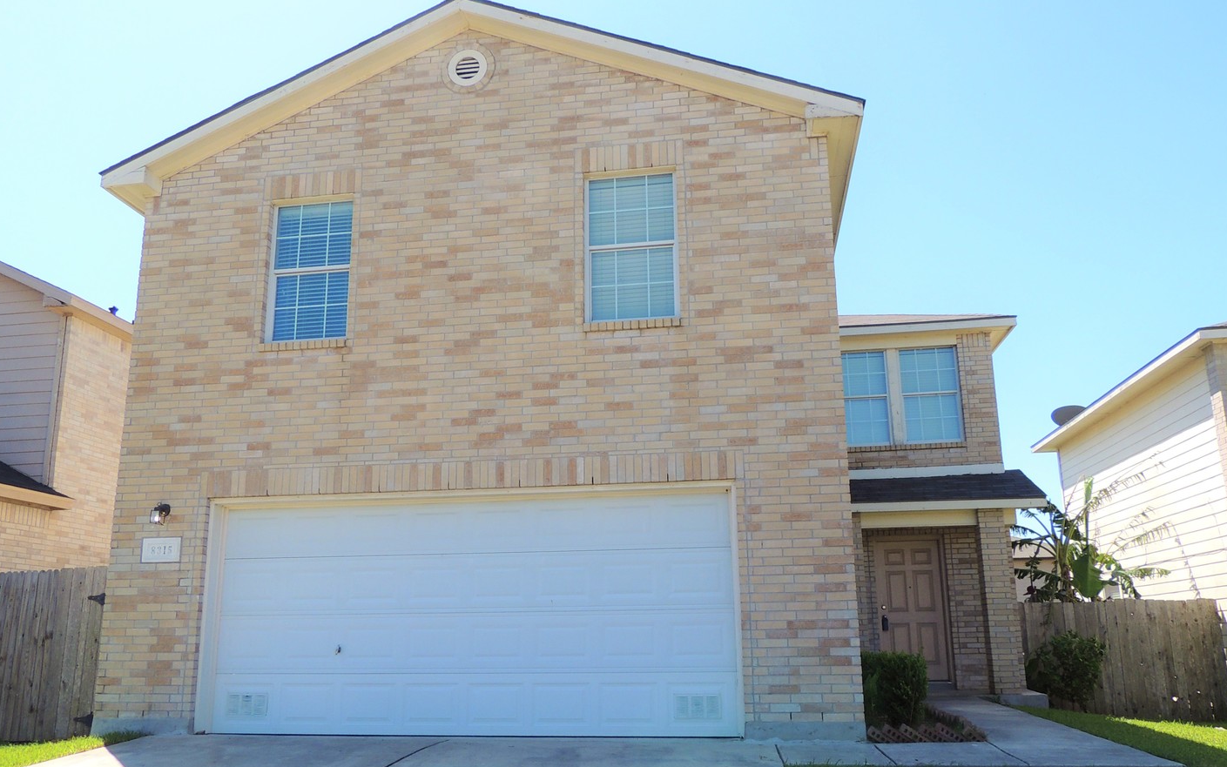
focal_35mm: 26
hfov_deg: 70.4
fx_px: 870
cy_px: 435
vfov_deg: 47.5
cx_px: 605
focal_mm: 4.3
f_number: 3
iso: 100
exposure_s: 1/800
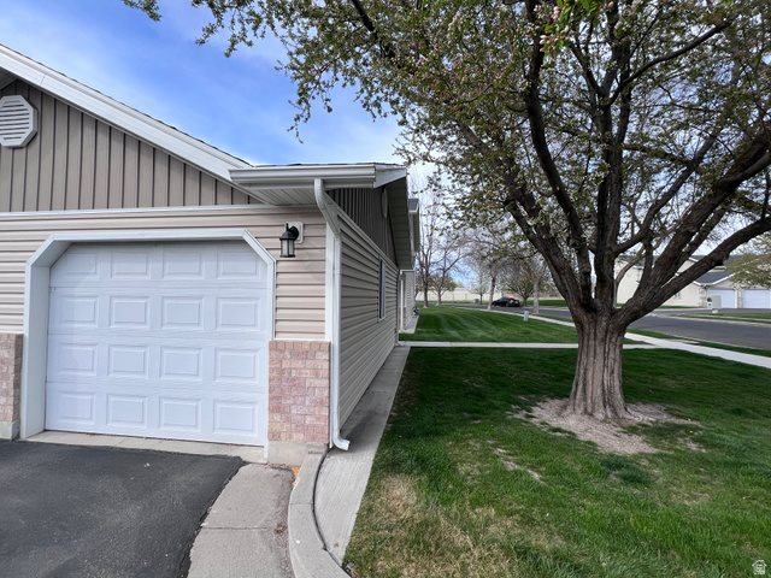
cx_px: 386
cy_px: 289
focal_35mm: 13
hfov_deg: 106.2
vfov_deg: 89.9
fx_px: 290
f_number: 1.8
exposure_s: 1/834
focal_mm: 1.57
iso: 32
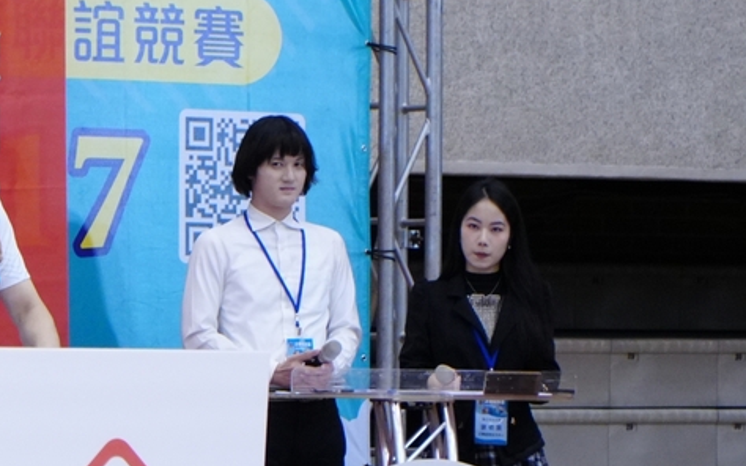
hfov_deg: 5.2
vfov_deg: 3.2
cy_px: 241
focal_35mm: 406
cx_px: -69
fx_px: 8258
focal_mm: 105
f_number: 4
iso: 2000
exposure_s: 1/160
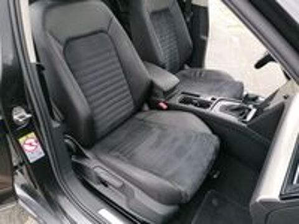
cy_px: 112
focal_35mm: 27
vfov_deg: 51.4
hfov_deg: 65.3
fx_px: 233
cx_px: 150
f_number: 1.8
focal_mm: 4.75
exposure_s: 1/100
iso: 64
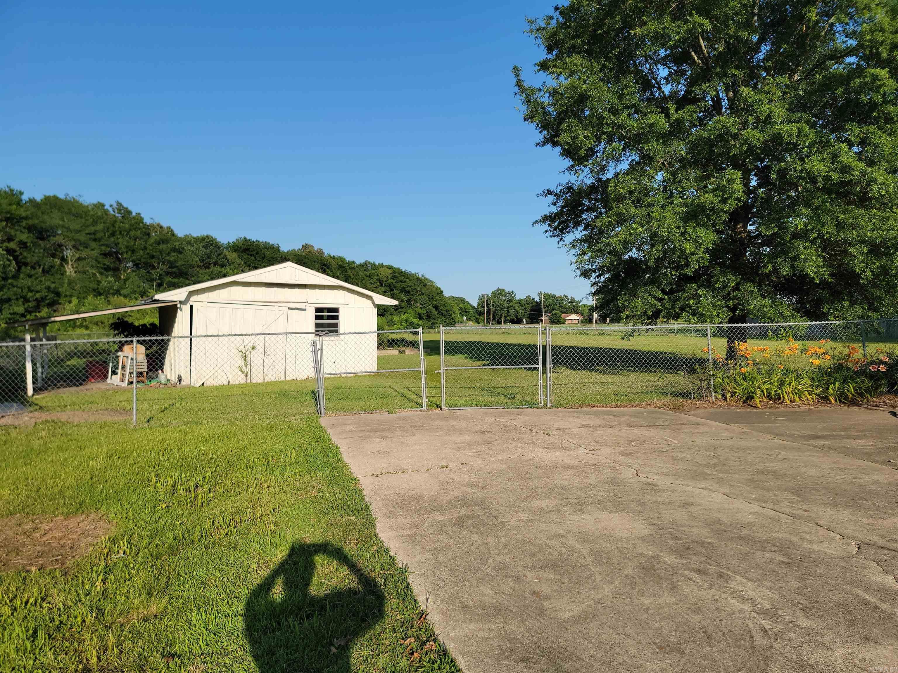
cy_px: 336
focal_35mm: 24
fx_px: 623
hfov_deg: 71.6
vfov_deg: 56.8
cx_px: 449
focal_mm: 6.7
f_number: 1.8
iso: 16
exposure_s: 1/1011
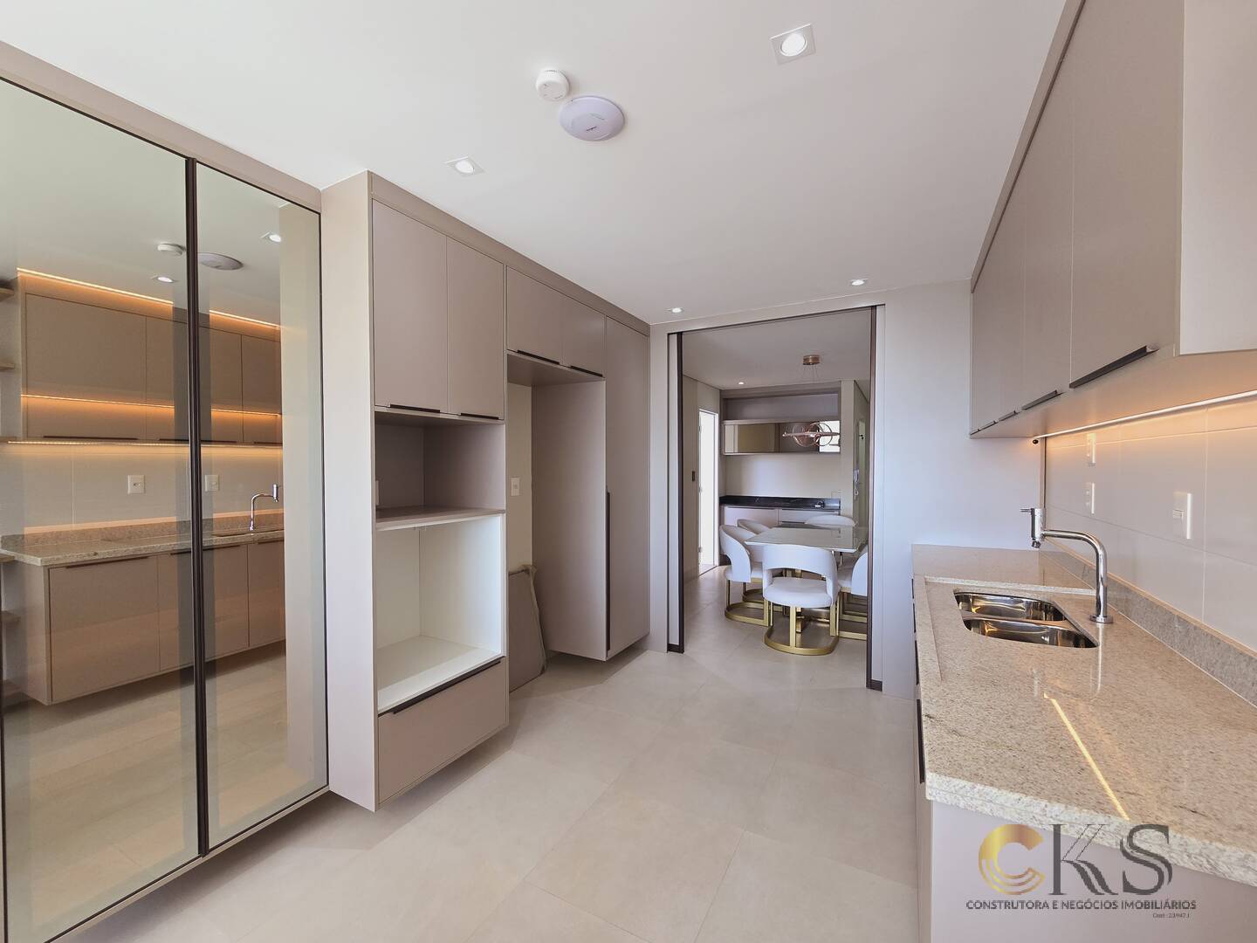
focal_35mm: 13
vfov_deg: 89.9
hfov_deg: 106.2
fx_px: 472
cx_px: 628
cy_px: 472
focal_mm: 2.2
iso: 80
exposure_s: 1/120
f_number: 2.2
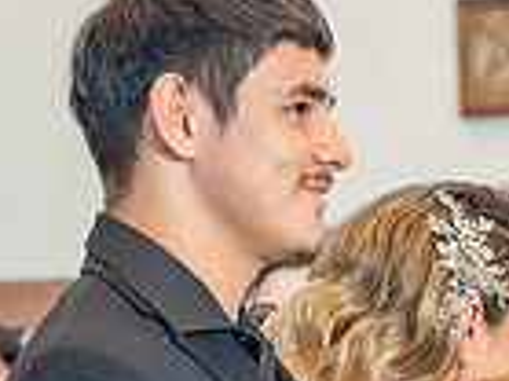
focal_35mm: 190
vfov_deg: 7.7
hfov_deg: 10.2
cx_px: 690
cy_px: 520
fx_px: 2791
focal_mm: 43
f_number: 3.2
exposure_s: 1/200
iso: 1000
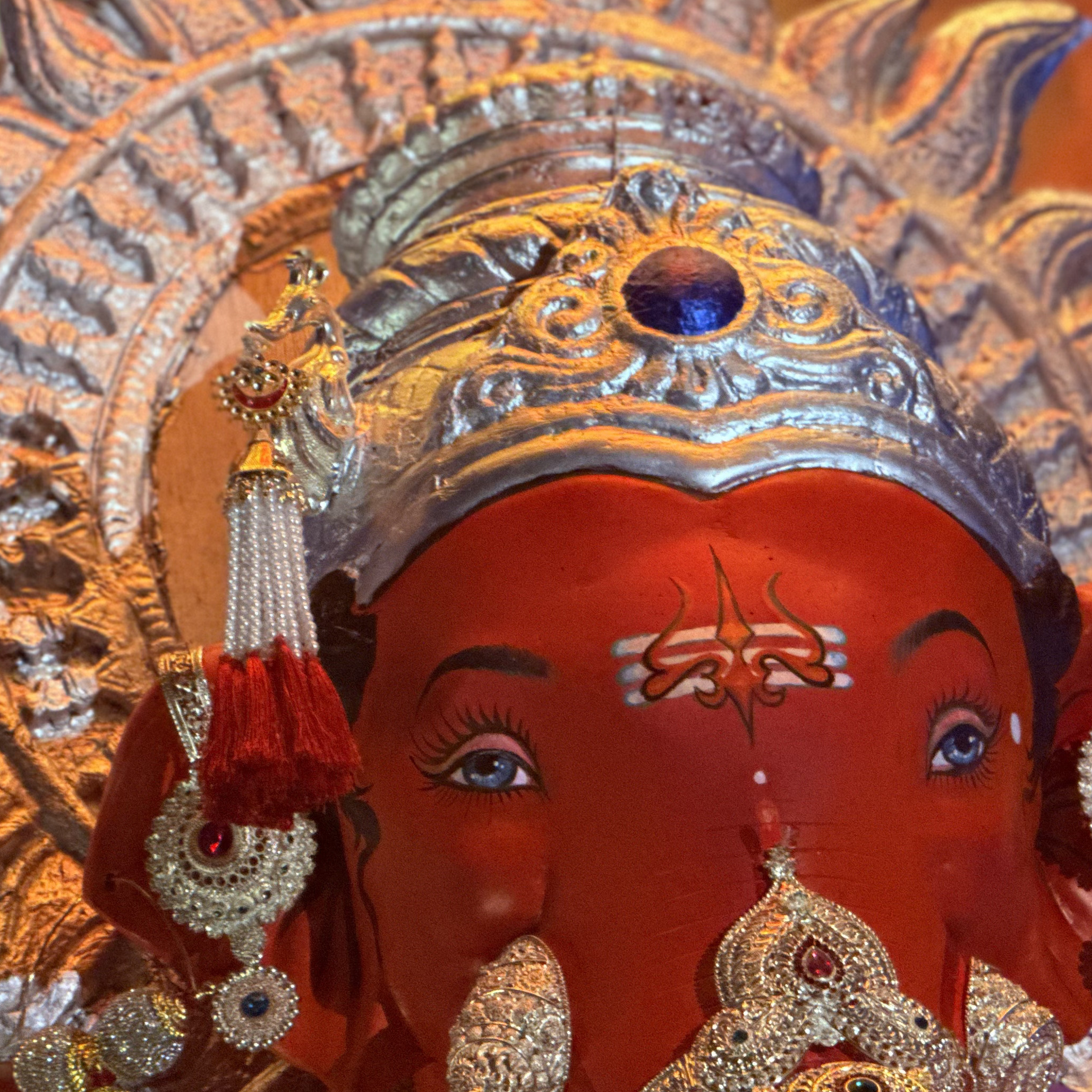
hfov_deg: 8.4
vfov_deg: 8.4
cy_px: 563
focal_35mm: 208
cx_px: 542
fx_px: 7424
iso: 640
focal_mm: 15.66
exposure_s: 1/33
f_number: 2.8
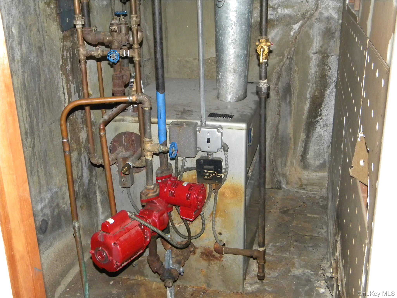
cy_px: 149
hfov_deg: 45.8
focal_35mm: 41
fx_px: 470
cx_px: 198
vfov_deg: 35.1
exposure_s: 1/30
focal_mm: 7.3
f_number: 3.8
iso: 400
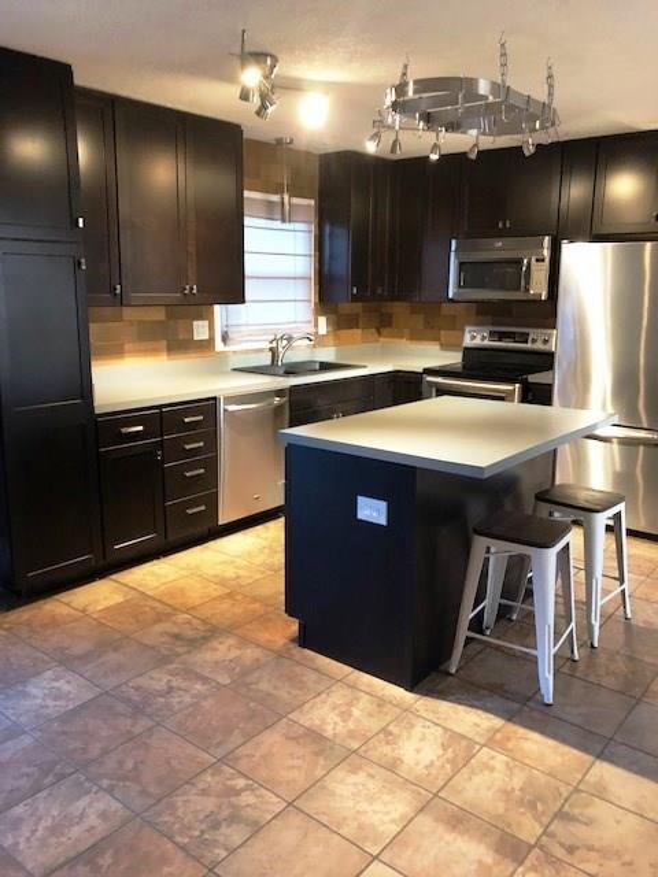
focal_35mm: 28
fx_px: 710
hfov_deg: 49.7
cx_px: 329
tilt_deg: -9.3
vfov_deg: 63.4
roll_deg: +0.6
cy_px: 438
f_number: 1.8
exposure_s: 1/15
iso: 100
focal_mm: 3.99
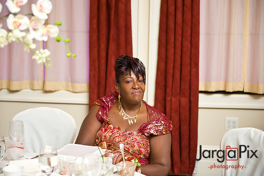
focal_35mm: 70
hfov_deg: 28.9
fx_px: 513
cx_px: 132
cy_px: 88
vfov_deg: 19.4
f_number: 3.2
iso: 3200
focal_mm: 70
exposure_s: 1/125
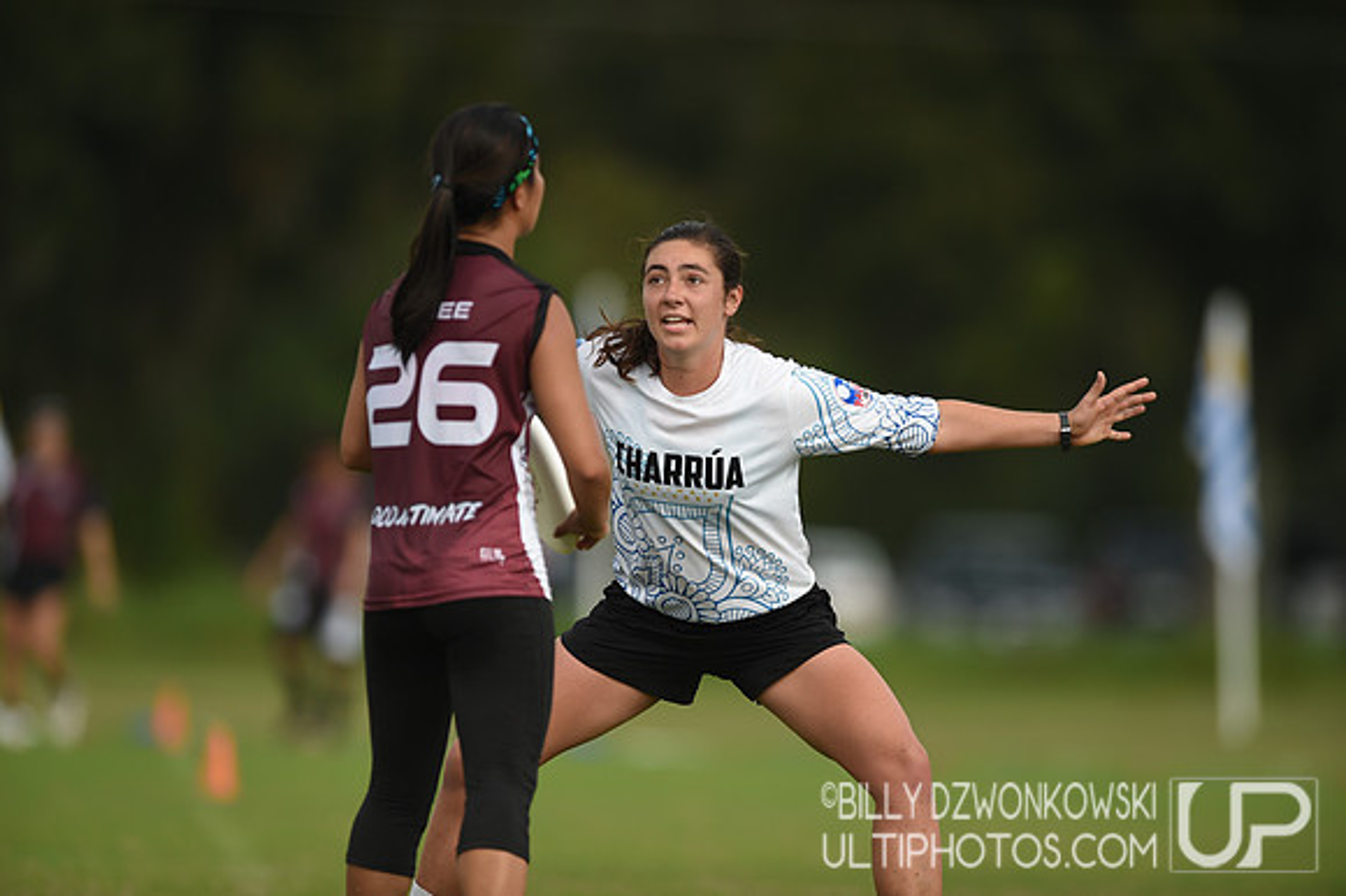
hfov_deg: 5.2
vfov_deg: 3.4
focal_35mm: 400
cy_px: 448
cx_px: 673
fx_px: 14946
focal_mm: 400
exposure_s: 1/2500
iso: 160
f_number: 2.8
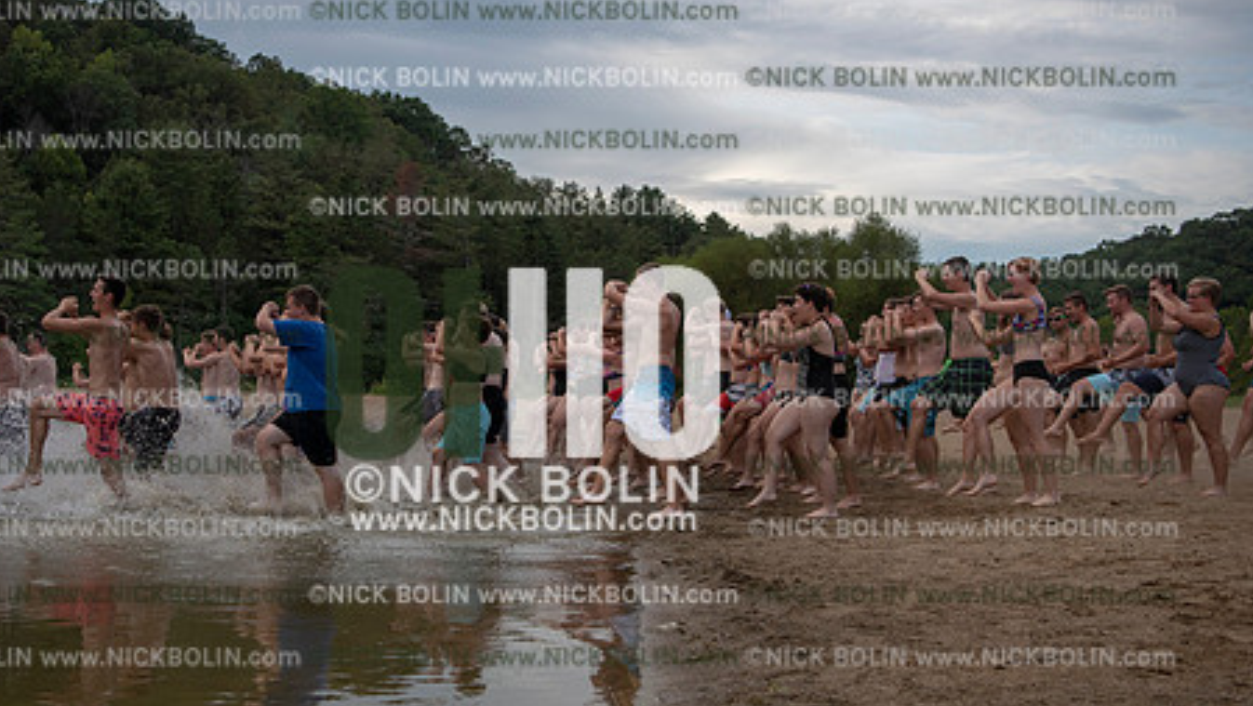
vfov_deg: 26.0
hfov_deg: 44.4
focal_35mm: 46
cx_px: 522
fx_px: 1529
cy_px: 400
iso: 160
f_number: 3.2
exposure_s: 1/1600
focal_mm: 34
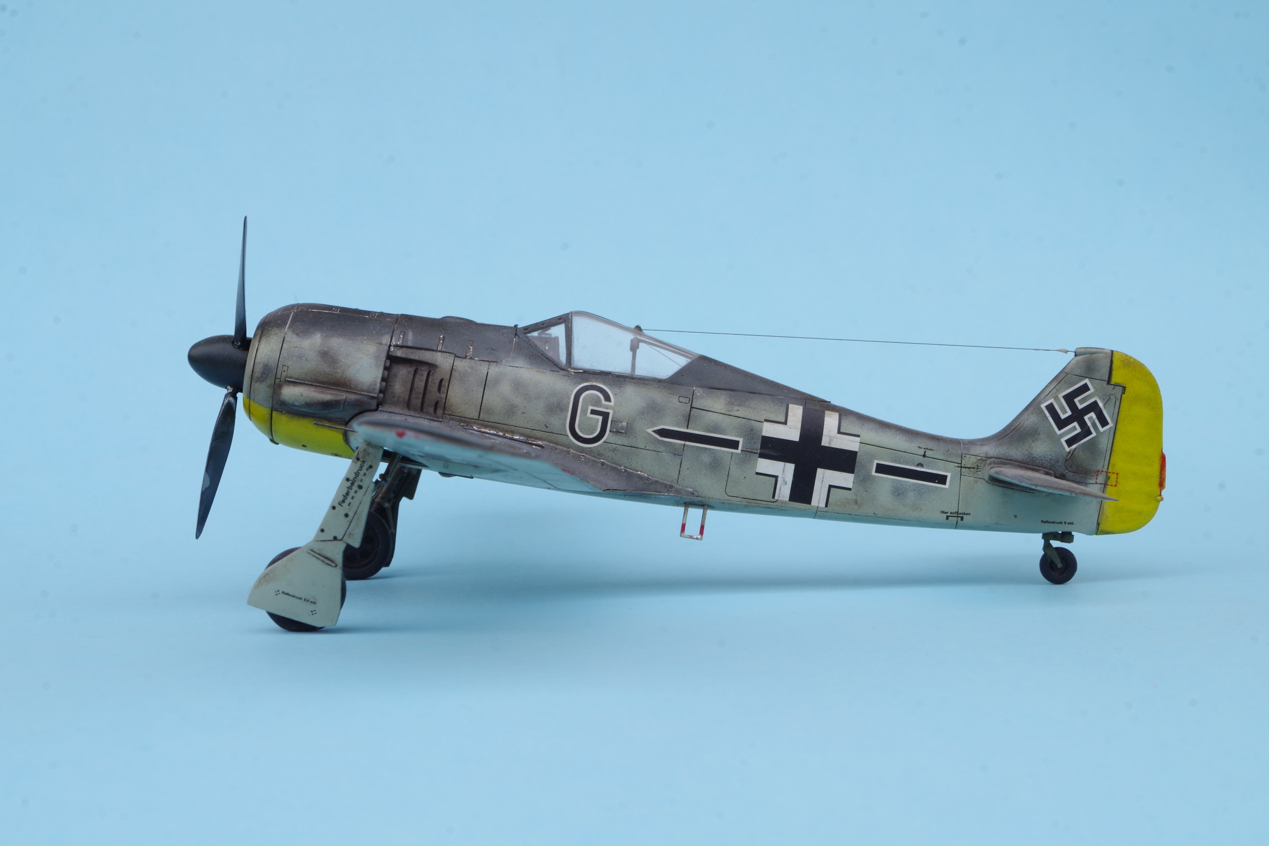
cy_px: 423
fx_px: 2256
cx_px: 634
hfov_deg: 31.4
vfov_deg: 21.2
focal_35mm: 64
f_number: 16
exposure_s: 1/30
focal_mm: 42.5
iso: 100
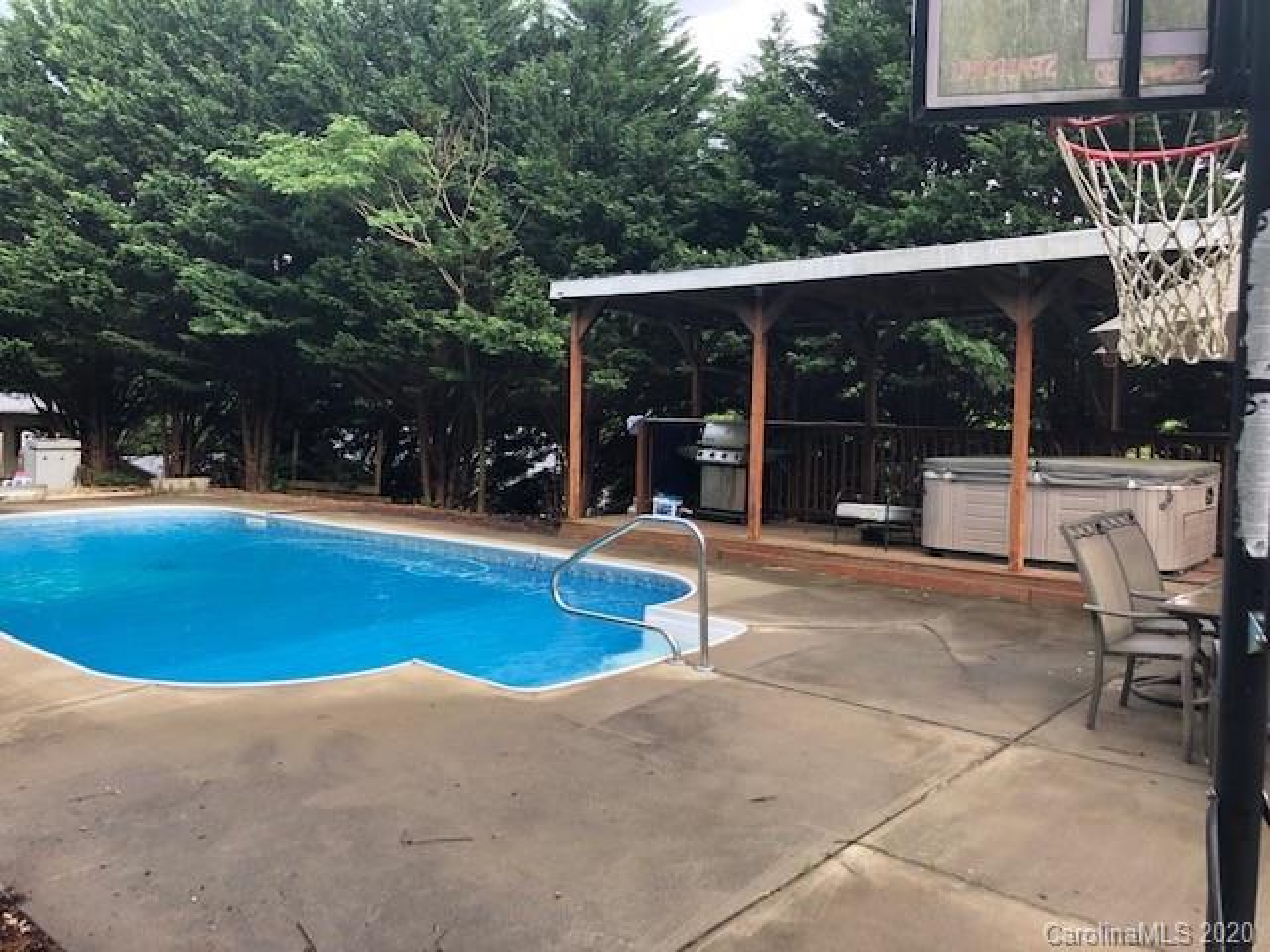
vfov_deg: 49.7
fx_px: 1027
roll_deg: -0.9
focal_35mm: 28
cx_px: 635
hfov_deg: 63.4
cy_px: 476
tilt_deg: -5.6
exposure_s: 1/188
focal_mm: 3.99
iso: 20
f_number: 1.8
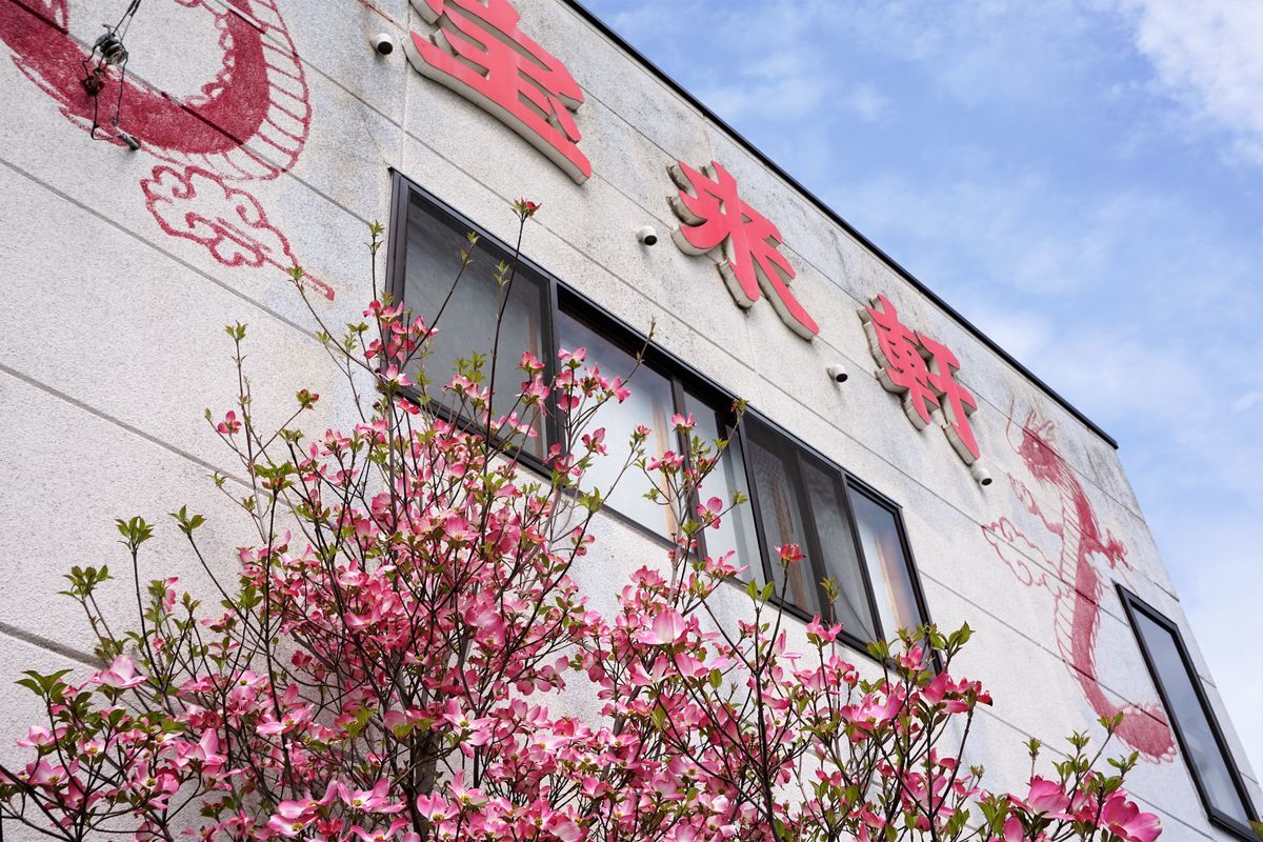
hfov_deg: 49.6
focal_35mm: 39
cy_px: 421
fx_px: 1368
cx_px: 632
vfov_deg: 34.2
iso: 100
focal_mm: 26
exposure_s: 1/200
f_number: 11
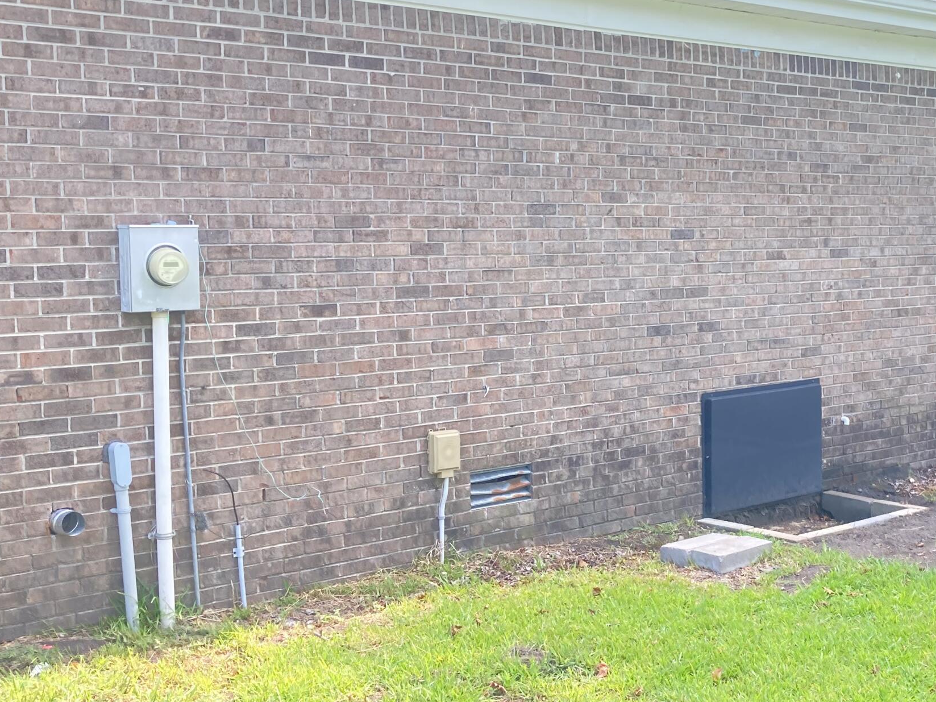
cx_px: 676
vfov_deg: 28.5
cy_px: 374
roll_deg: +1.0
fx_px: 1379
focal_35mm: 51
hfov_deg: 36.8
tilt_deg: -4.3
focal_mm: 3.99
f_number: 1.8
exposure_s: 1/121
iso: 50
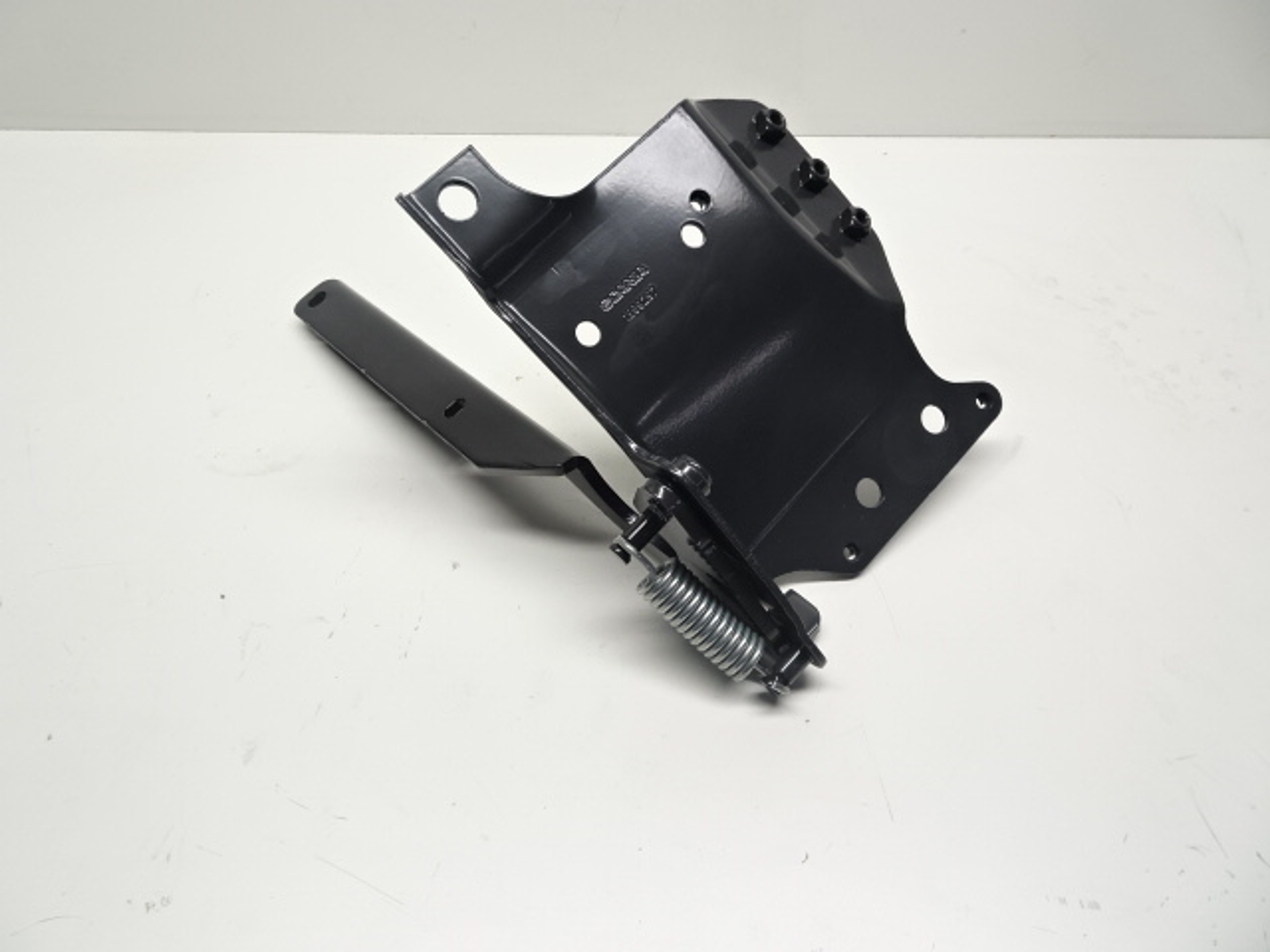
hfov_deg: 71.6
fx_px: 881
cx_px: 635
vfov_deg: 56.8
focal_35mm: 24
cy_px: 476
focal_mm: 4.1
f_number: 3.5
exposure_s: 1/30
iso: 80
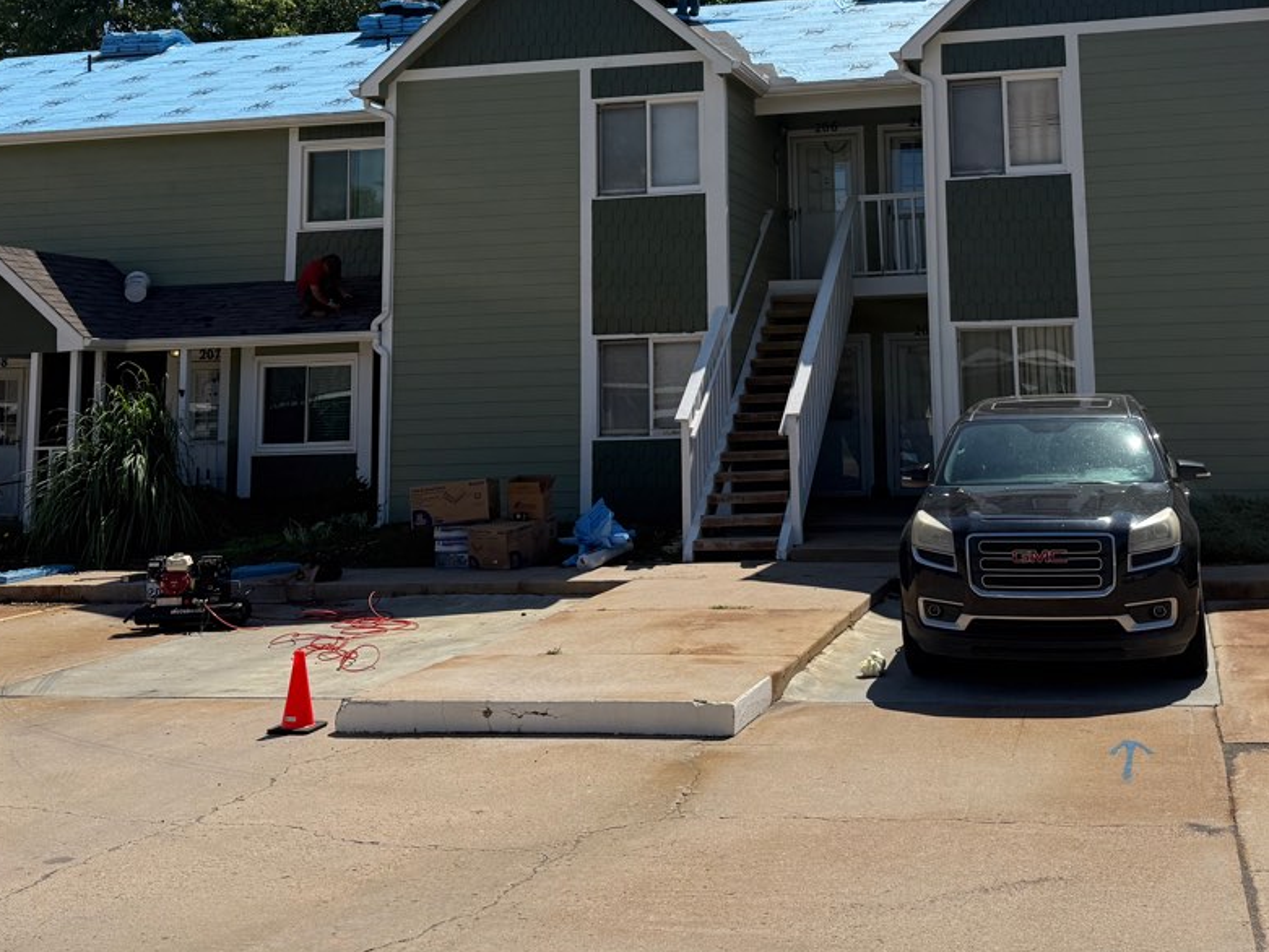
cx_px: 803
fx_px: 1577
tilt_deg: +7.6
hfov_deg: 43.5
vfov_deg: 32.7
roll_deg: +1.0
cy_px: 197
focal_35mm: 43
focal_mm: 6.76
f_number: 1.78
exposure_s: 1/9091
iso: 125
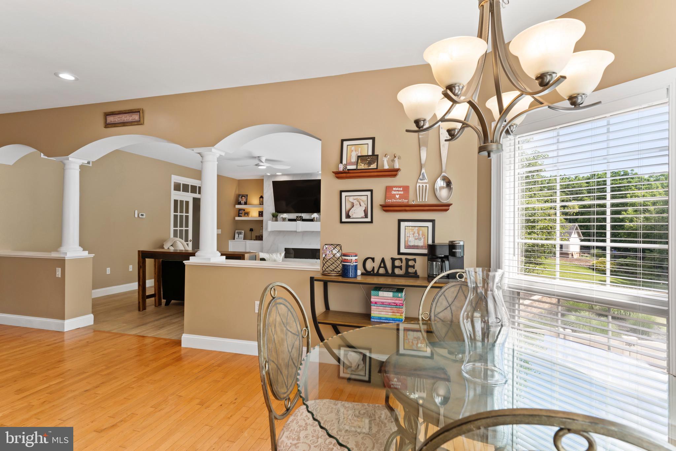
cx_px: 338
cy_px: 226
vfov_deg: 67.4
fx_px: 338
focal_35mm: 18
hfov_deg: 90.0
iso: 500
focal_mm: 18
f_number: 8
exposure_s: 1/20
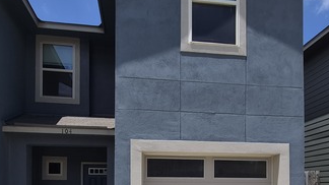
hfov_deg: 67.9
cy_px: 180
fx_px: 244
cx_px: 170
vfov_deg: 37.5
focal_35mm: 28
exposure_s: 1/2912
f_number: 2.2
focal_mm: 1.74
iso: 40
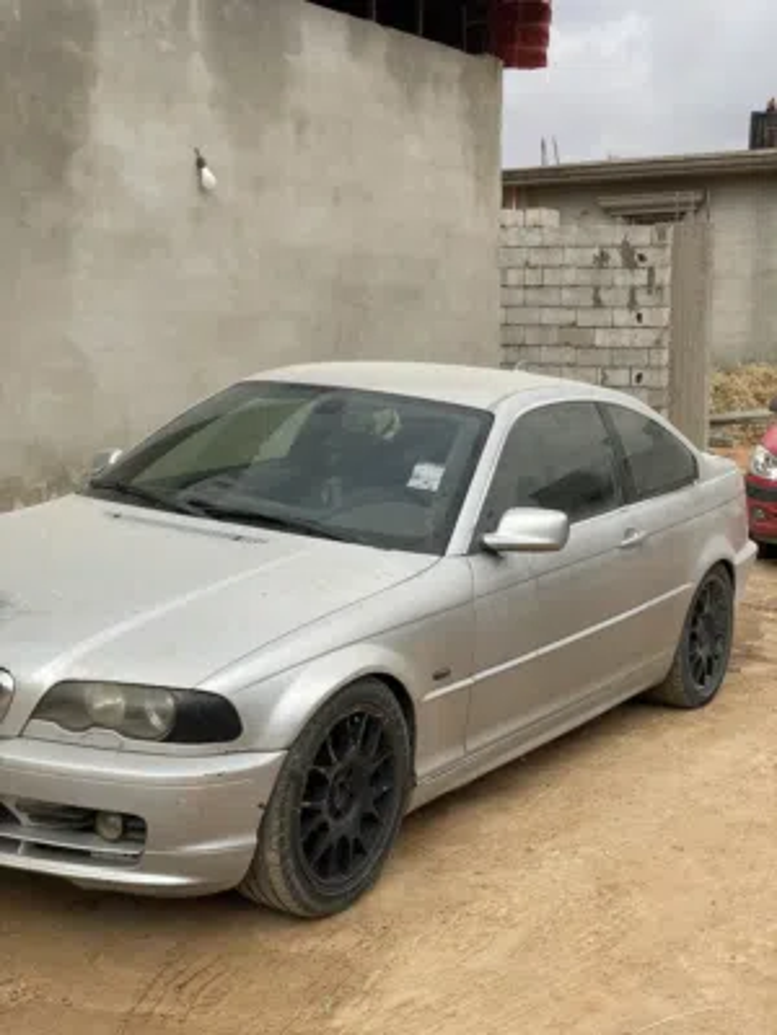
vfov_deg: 36.8
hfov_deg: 28.0
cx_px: 388
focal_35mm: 52
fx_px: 1556
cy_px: 518
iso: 25
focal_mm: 6
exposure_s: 1/292
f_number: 2
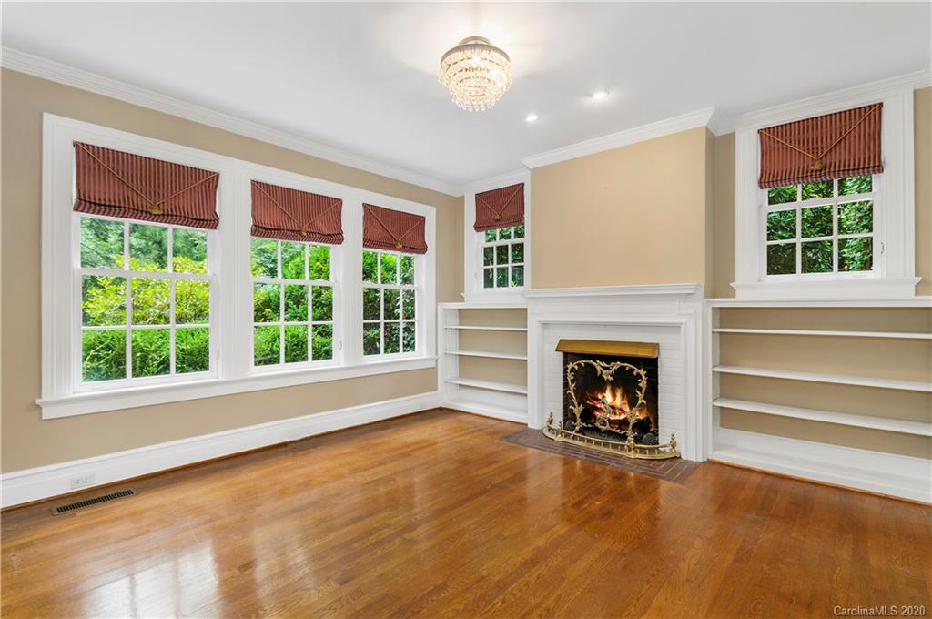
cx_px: 466
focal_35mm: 16
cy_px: 310
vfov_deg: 71.9
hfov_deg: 95.1
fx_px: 427
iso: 200
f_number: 8
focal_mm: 11
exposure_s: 2
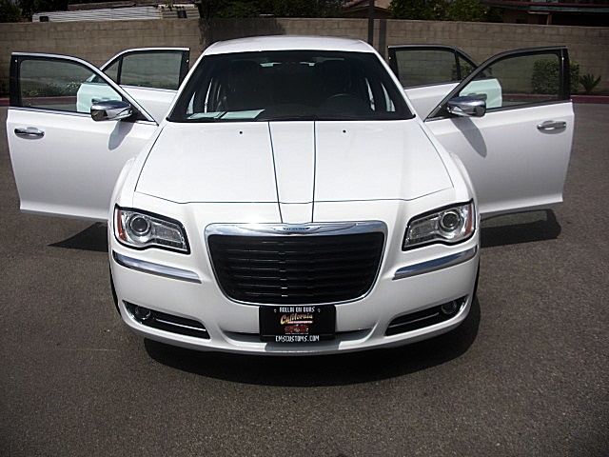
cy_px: 228
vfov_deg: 39.7
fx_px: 633
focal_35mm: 36
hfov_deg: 51.4
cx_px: 304
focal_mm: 6.3
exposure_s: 1/250
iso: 50
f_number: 7.9
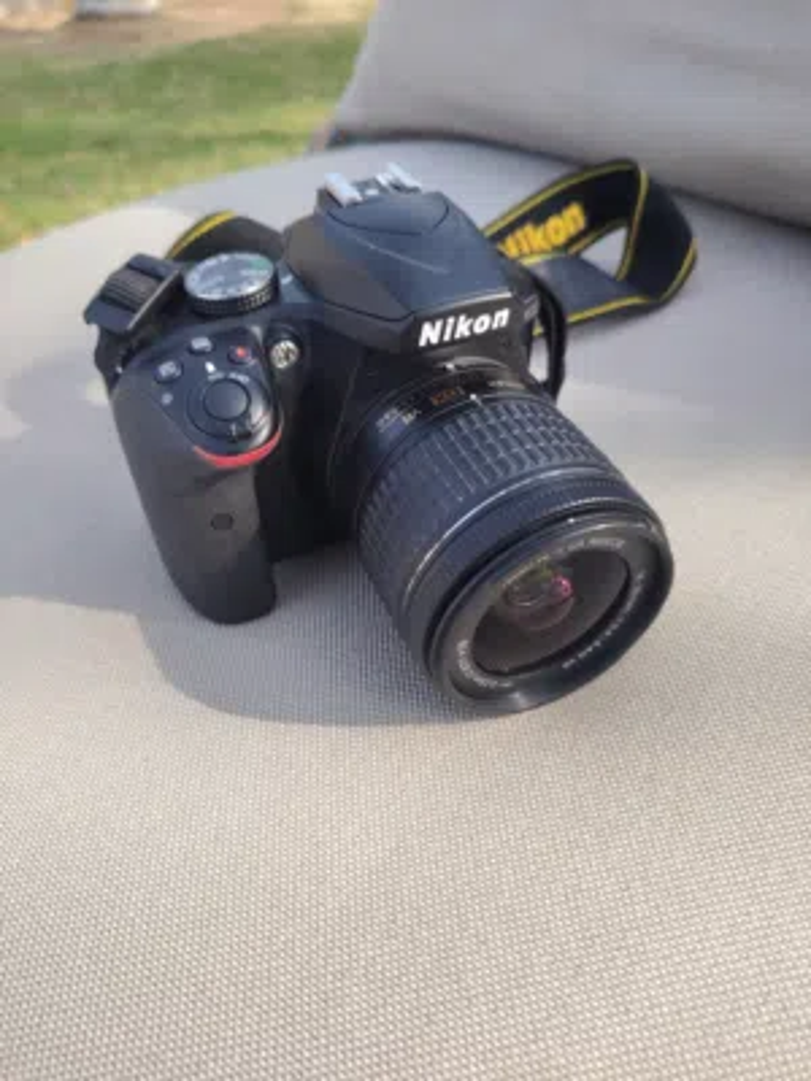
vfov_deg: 71.6
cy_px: 540
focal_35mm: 24
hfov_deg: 56.8
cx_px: 406
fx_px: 750
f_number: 1.75
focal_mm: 5.25
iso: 100
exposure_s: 1/211
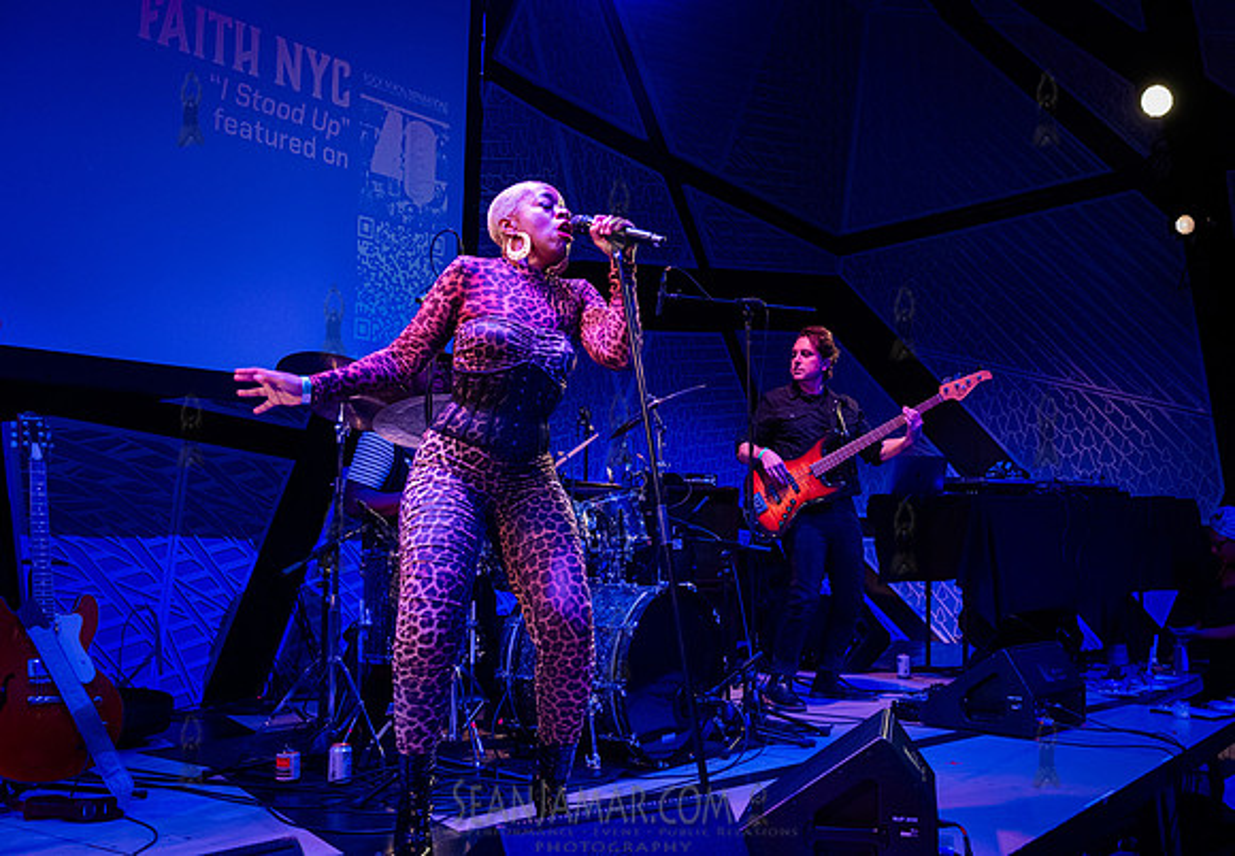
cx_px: 662
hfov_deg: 50.3
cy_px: 429
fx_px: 1314
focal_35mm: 38
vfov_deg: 36.1
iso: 10000
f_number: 4.5
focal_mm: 35
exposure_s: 1/640
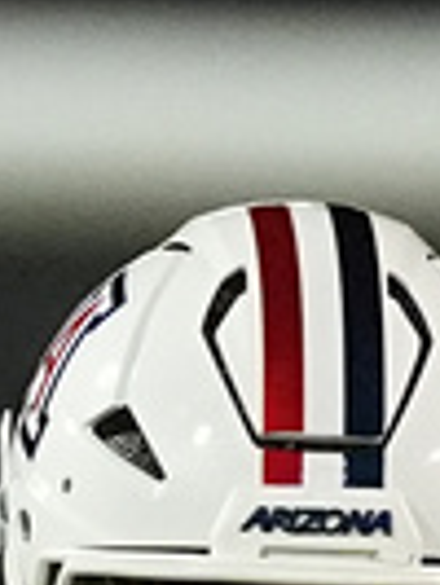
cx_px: 198
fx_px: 112438
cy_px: 1339
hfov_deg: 0.2
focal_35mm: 6645
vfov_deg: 0.3
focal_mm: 600
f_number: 4
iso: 6400
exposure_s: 1/1600
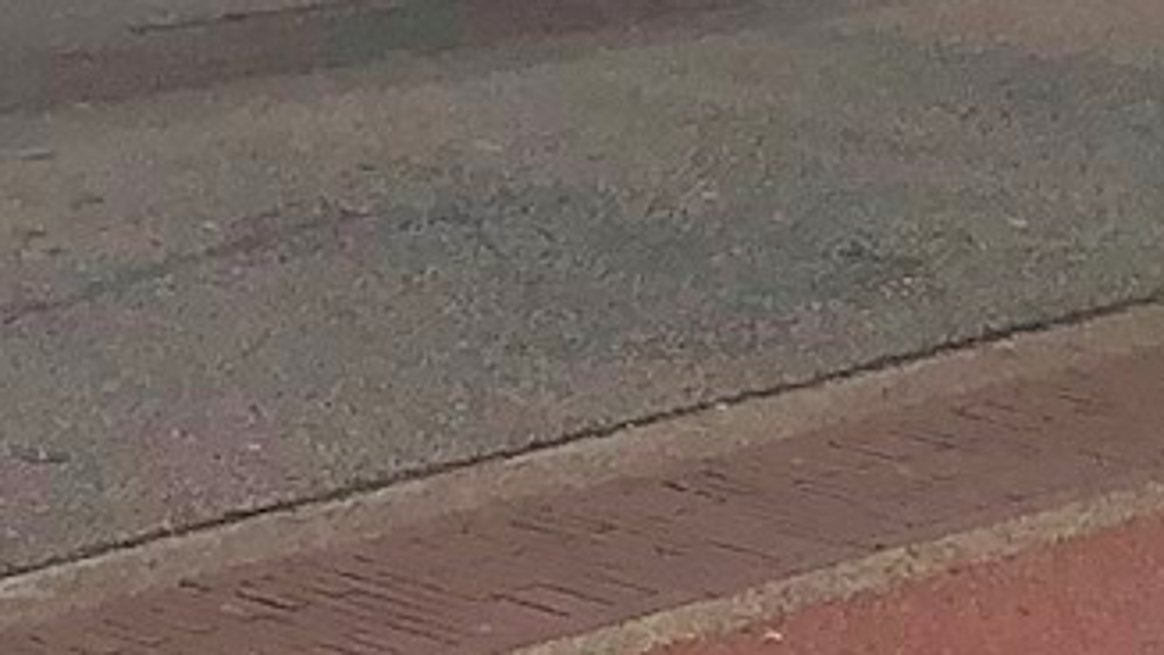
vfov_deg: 5.9
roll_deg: -0.8
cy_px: -1833
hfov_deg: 10.4
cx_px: -1659
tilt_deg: +6.5
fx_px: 5525
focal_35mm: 179
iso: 20
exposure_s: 1/1200
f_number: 1.8
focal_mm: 3.99
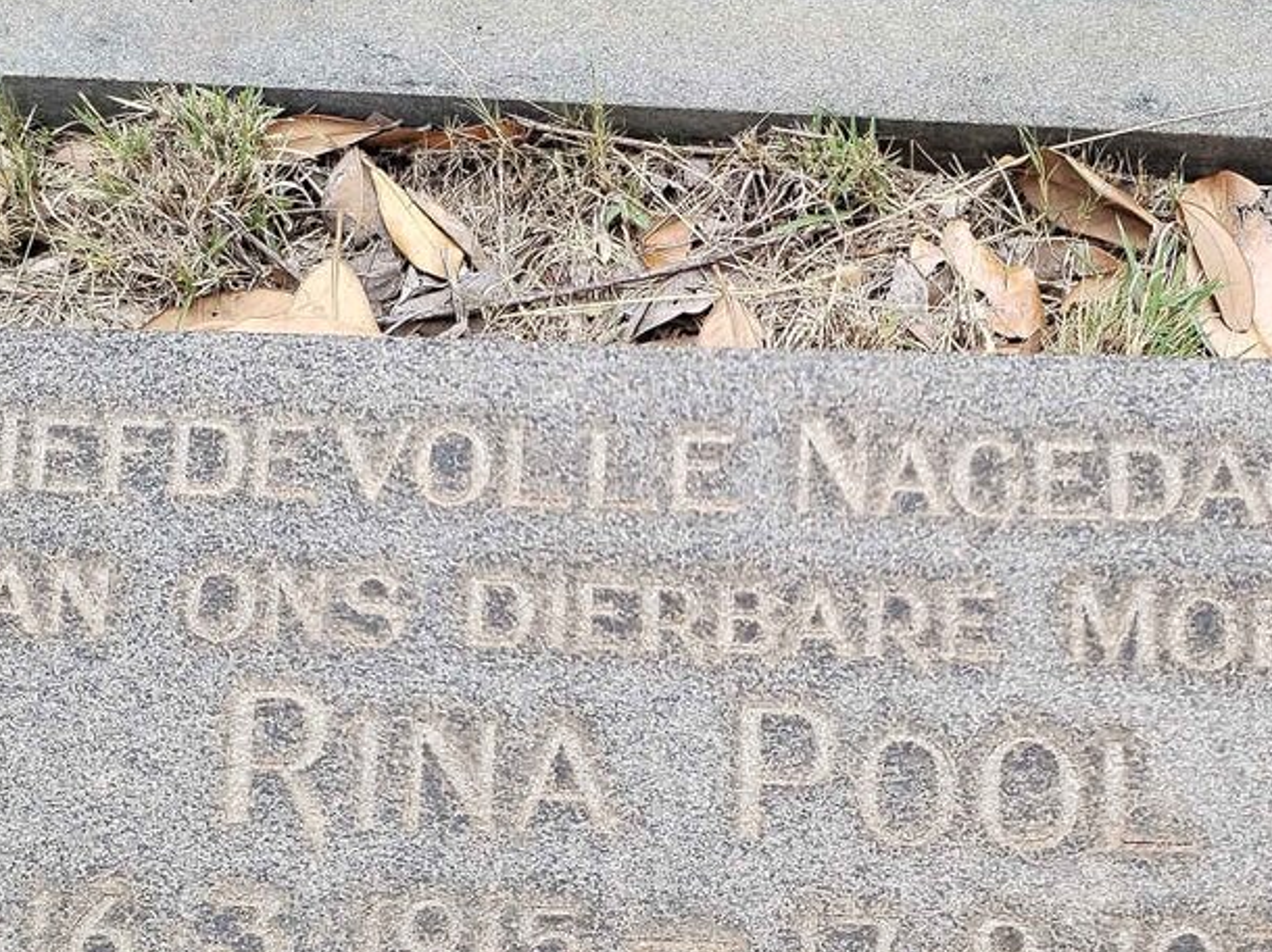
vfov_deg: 23.7
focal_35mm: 61
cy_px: 752
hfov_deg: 31.6
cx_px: 728
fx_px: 2241
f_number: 1.8
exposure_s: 1/405
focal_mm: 4.75
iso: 100
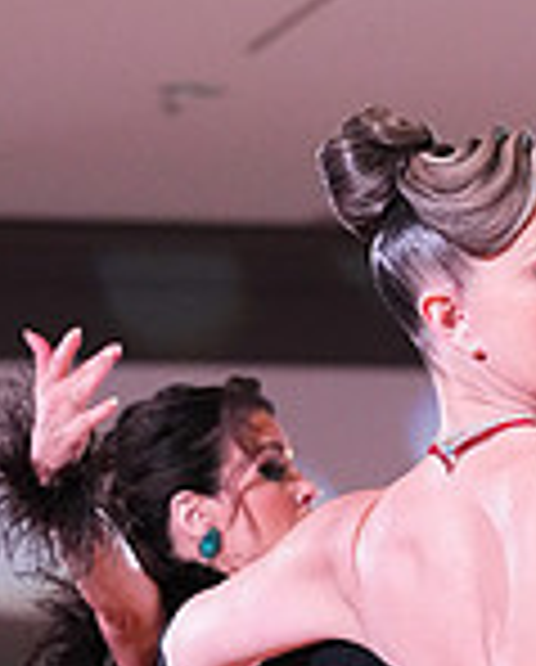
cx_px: 489
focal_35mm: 360
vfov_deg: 5.3
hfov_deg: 4.3
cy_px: 1116
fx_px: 7117
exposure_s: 1/320
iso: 8000
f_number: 5
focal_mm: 98
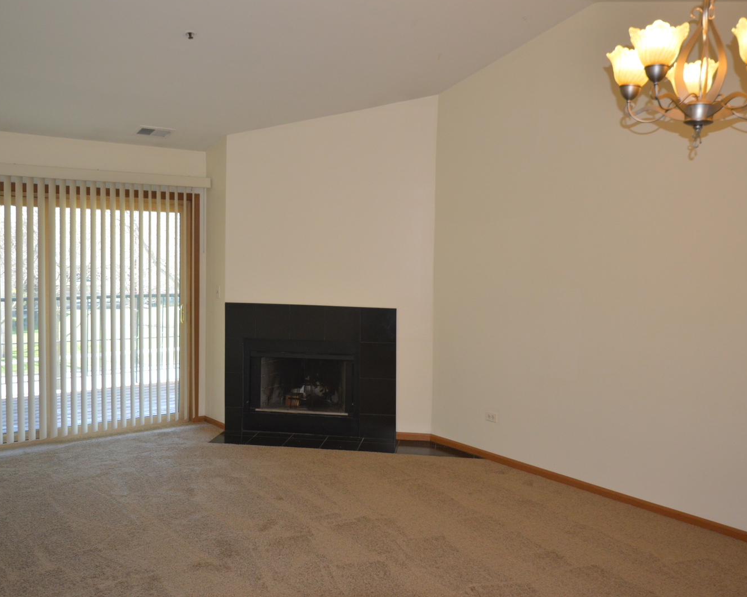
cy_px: 295
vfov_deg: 45.1
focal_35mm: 33
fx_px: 720
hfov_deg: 54.8
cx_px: 349
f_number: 4.5
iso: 500
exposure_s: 1/60
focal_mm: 19
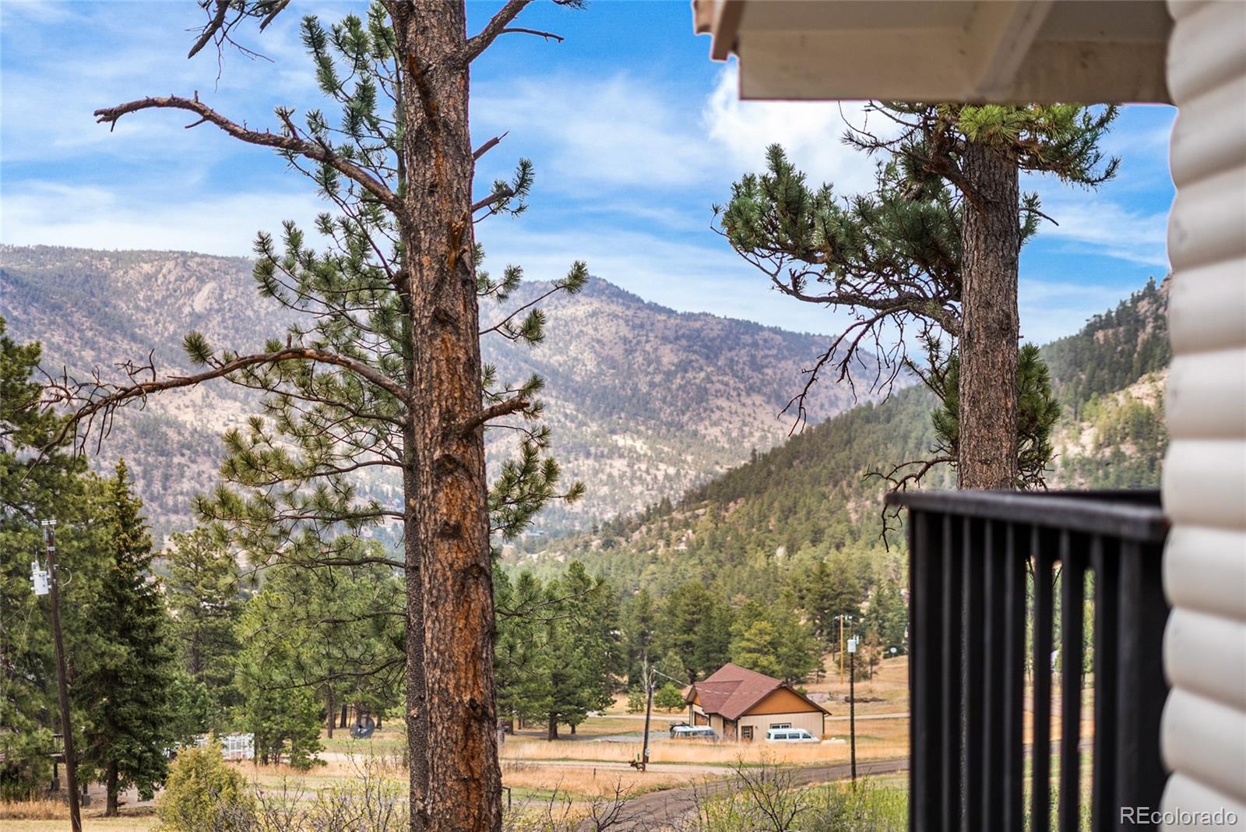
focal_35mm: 50
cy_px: 416
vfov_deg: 27.0
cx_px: 623
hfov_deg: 39.6
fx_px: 1731
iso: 200
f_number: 1.8
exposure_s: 1/1600
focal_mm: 50
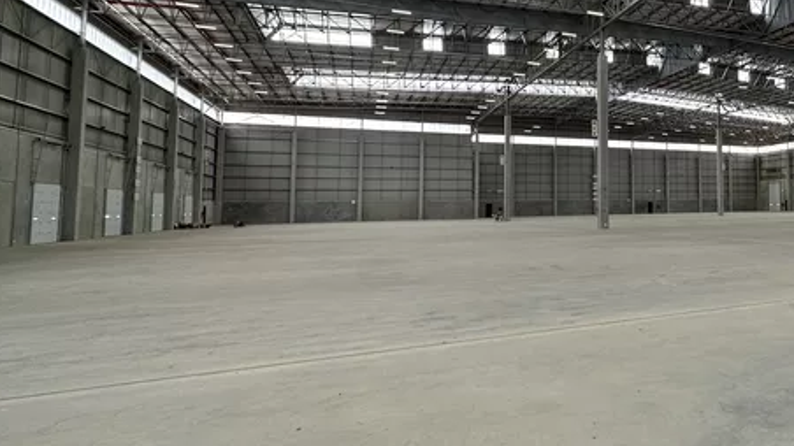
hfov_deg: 61.3
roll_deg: +1.1
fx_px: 568
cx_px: 683
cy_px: 165
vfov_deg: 42.5
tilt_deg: +3.8
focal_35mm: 27
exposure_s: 1/100
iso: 64
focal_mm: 2.22
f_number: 2.2
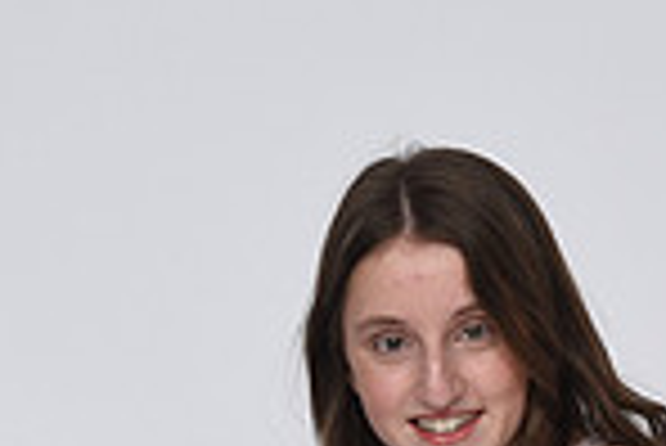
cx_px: 418
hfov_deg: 13.1
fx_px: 2907
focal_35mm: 157
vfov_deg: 8.4
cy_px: 858
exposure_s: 1/125
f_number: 9
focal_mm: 40
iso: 160
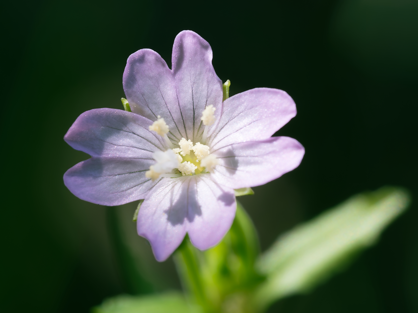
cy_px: 156
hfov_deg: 16.4
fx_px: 1449
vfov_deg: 12.3
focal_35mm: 120
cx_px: 209
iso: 800
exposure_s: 1/100
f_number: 9
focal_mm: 60
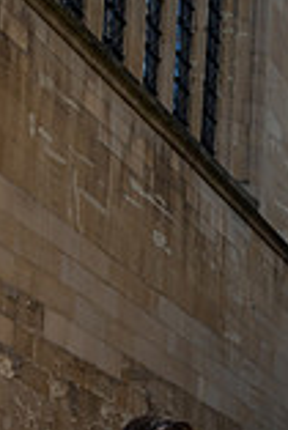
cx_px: 315
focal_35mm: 109
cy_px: 583
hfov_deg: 12.4
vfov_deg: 17.4
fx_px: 1305
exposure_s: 1/500
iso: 100
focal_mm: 38
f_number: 4.5
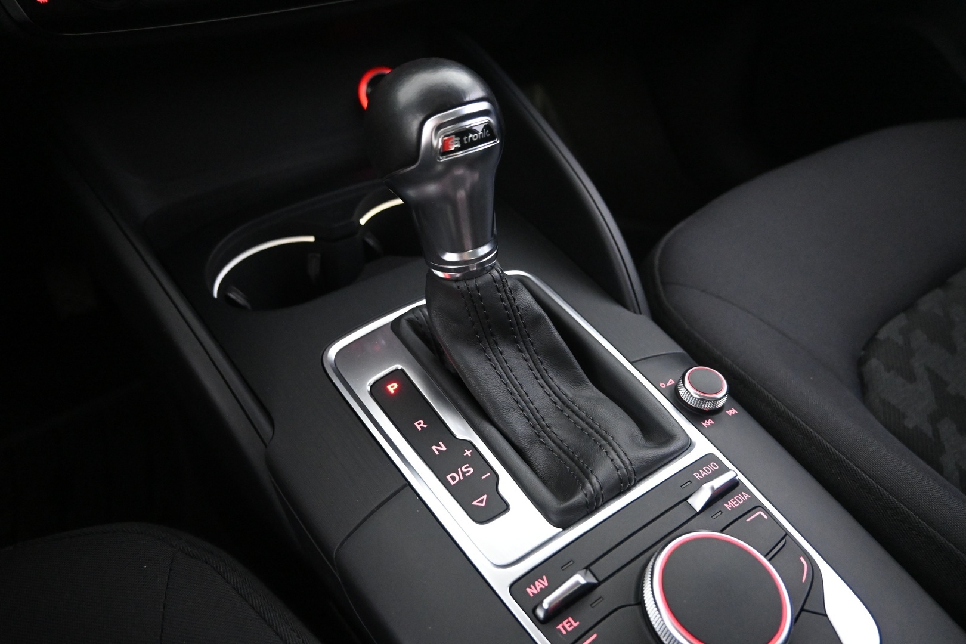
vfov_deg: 53.1
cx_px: 483
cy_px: 322
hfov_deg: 73.7
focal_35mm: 24
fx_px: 644
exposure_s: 1/25
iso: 5000
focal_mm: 16
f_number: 3.5
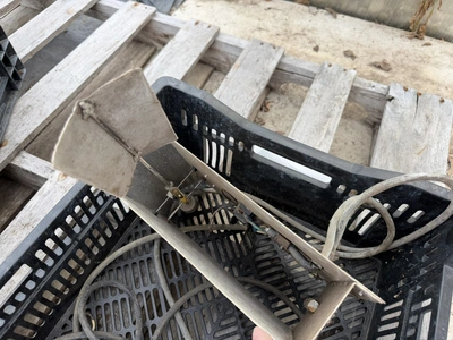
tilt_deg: -56.5
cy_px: 170
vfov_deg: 56.8
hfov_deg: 71.6
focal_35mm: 24
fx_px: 314
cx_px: 226
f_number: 1.78
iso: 80
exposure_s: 1/412
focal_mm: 6.76
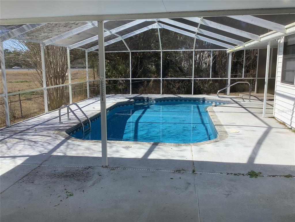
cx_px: 148
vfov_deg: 45.4
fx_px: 264
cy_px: 111
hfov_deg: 58.4
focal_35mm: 31
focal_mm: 3.3
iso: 25
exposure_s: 1/815
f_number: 2.4
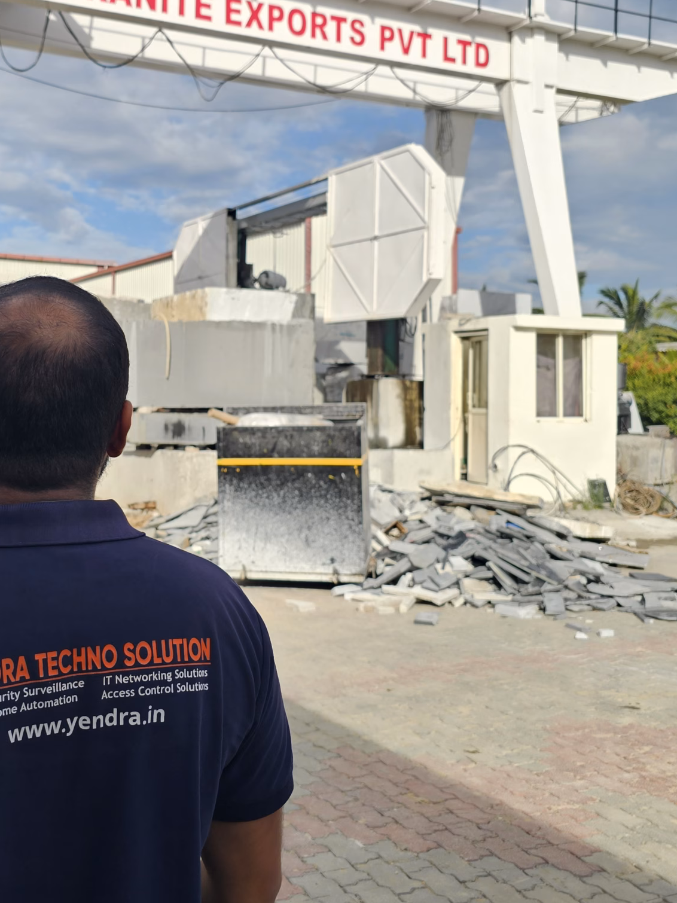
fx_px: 1017
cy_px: 377
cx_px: 130
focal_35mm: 39
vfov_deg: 47.7
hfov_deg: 35.6
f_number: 1.7
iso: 10
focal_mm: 6.3
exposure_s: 1/418
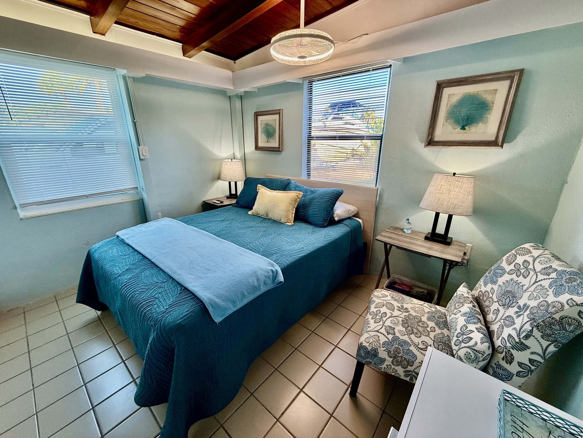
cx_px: 292
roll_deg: +0.3
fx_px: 236
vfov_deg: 85.7
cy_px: 219
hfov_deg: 102.1
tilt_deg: -18.5
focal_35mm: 14
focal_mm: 2.22
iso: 160
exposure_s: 1/120
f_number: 2.2
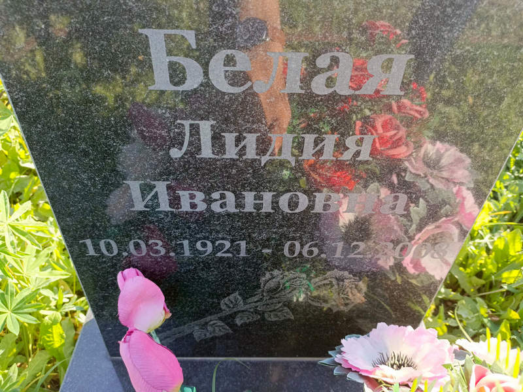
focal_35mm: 25
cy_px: 196
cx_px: 262
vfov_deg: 54.9
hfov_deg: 69.4
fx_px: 378
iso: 112
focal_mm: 4.76
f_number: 1.69
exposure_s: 1/104
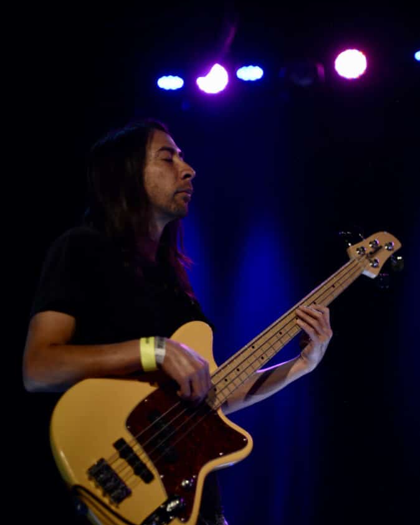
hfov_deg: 26.7
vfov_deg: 32.9
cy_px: 316
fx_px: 886
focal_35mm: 57
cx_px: 208
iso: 2000
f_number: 1.4
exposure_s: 1/125
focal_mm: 50
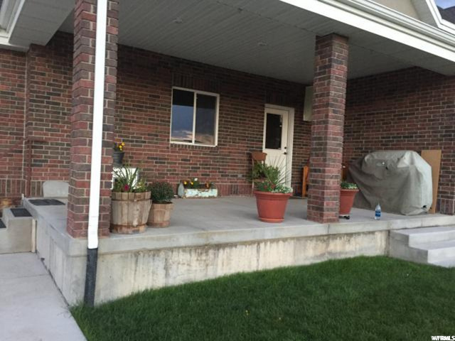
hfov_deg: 61.7
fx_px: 381
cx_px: 228
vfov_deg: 48.2
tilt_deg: -0.7
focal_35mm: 29
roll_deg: -2.9
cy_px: 170
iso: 200
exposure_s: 1/30
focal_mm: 4.15
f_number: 2.2
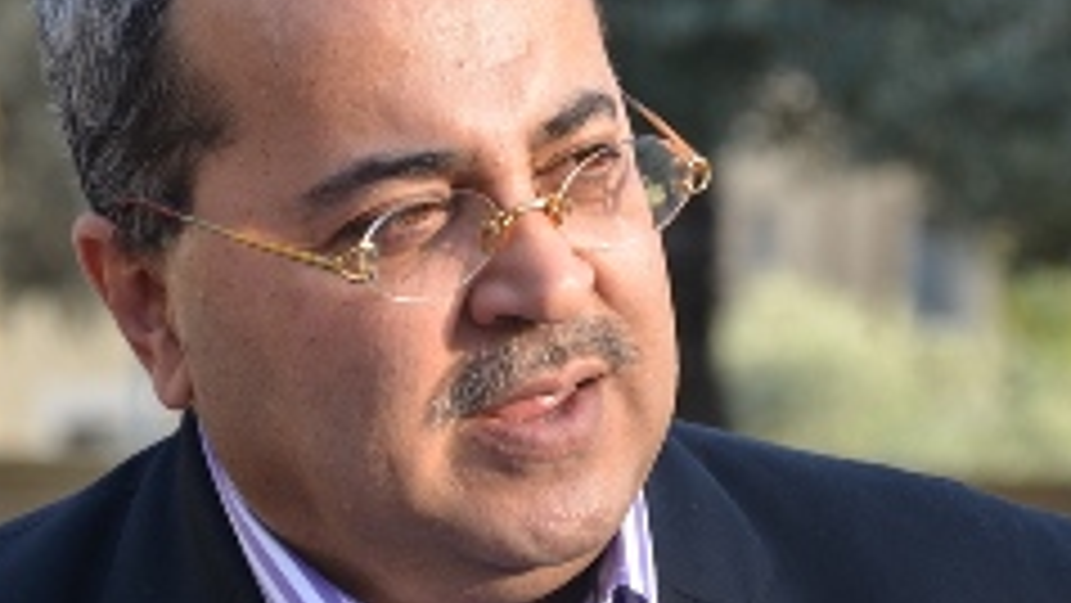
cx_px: 558
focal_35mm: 277
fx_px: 7865
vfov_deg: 4.4
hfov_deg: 7.8
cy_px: 344
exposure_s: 1/125
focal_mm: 105
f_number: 5.6
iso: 200
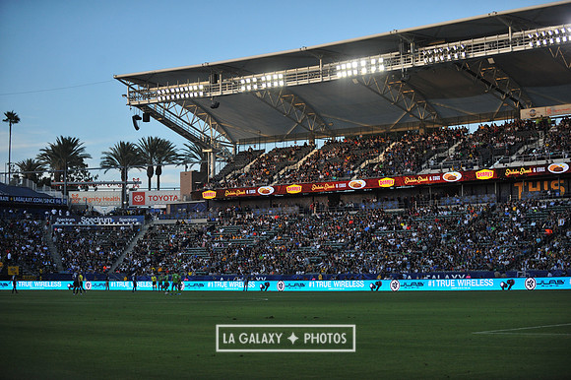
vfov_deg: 18.2
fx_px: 1189
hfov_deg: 27.0
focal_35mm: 75
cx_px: 286
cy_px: 190
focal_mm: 75
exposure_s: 1/5000
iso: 1600
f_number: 2.8
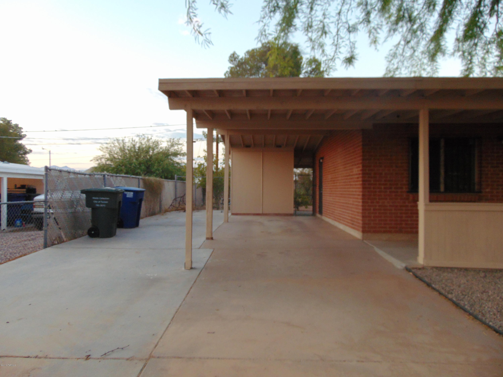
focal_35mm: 25
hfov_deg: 69.4
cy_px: 188
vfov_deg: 54.9
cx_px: 252
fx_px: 363
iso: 200
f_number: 3
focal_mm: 4.5
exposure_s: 1/30
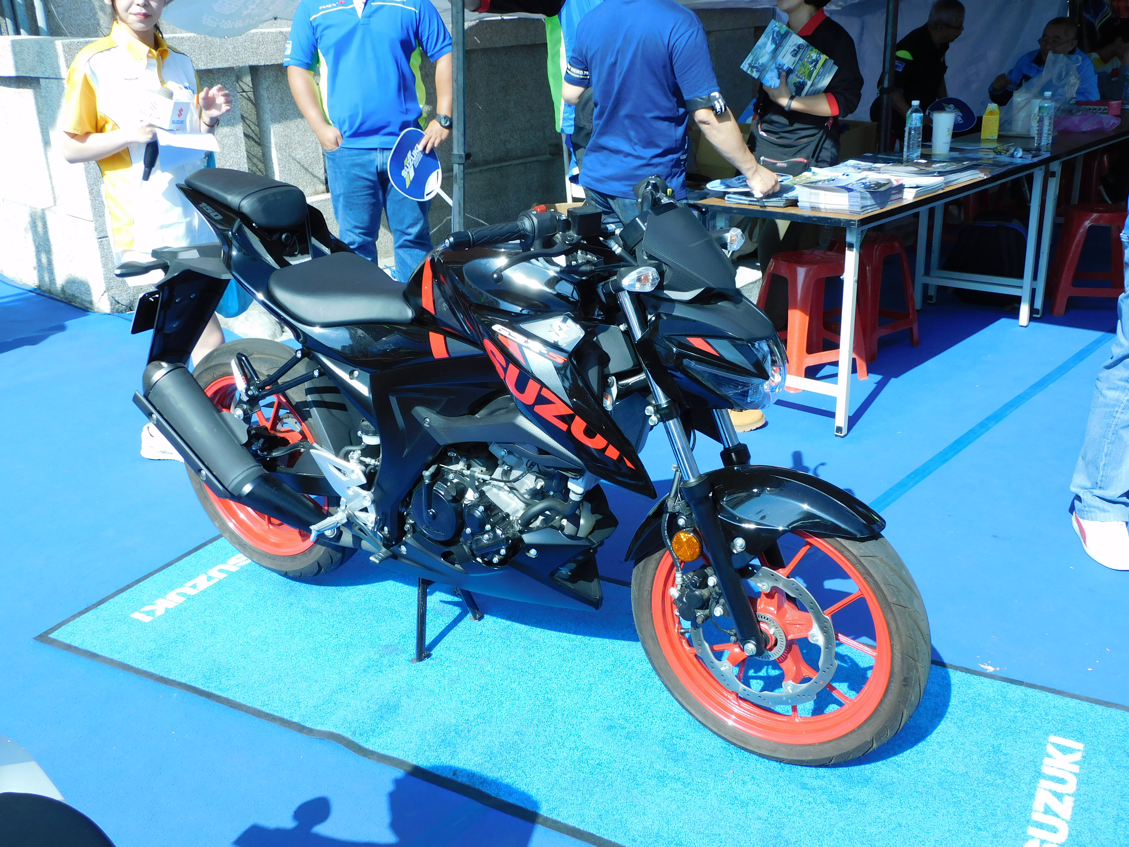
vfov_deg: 42.9
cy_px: 424
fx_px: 1076
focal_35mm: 33
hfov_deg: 55.4
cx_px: 564
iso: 125
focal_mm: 5.9
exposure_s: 1/500
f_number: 3.6
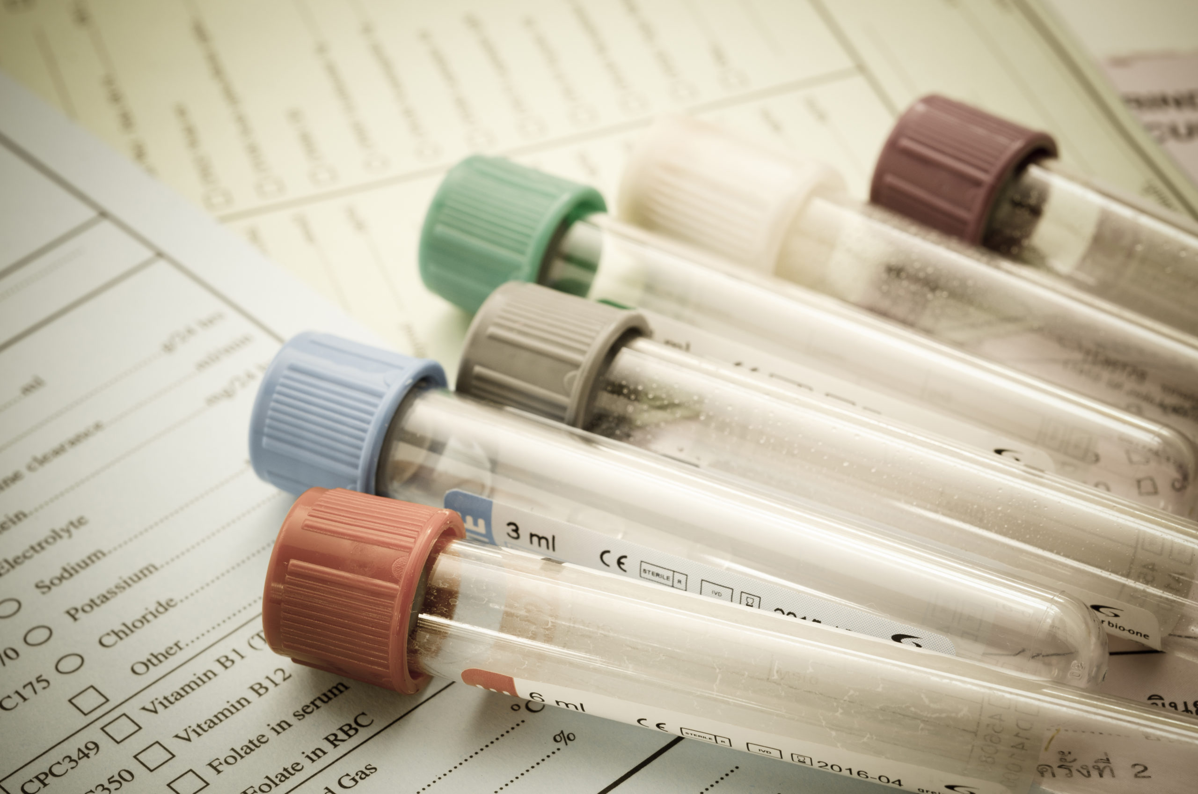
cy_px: 397
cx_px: 599
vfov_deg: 15.1
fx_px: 2989
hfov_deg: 22.7
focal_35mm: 90
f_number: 11
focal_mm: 60
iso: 125
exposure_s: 1/10
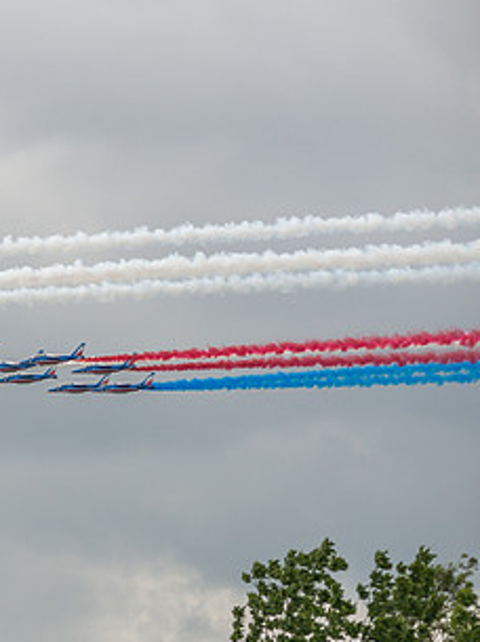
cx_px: -129
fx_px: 5317
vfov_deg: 6.9
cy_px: 329
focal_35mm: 287
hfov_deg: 5.1
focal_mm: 150
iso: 400
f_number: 7.1
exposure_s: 1/1600
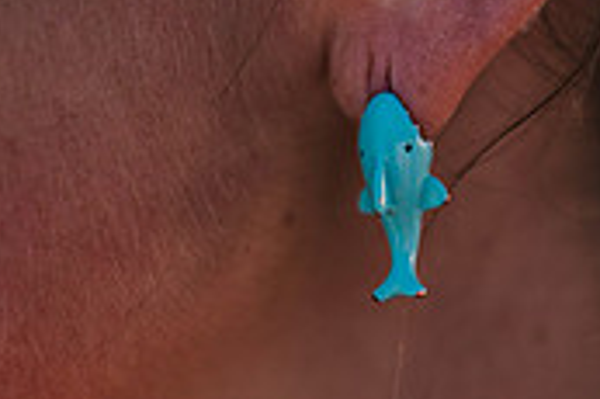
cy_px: 179
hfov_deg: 12.2
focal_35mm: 168
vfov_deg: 8.2
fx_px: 2797
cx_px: 146
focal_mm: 50
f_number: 1.4
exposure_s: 1/160
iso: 100
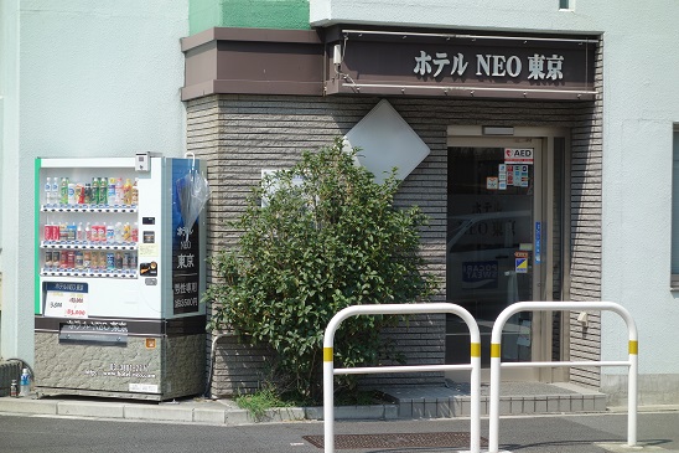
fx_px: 1885
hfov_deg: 20.4
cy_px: 226
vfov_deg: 13.7
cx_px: 340
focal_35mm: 100
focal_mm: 37.1
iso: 125
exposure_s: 1/400
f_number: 5.6
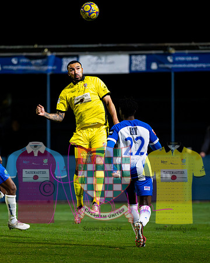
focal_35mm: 507
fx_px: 3937
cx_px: 88
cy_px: 154
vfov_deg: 3.8
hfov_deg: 3.1
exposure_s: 1/1250
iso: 8000
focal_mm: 300
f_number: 2.8
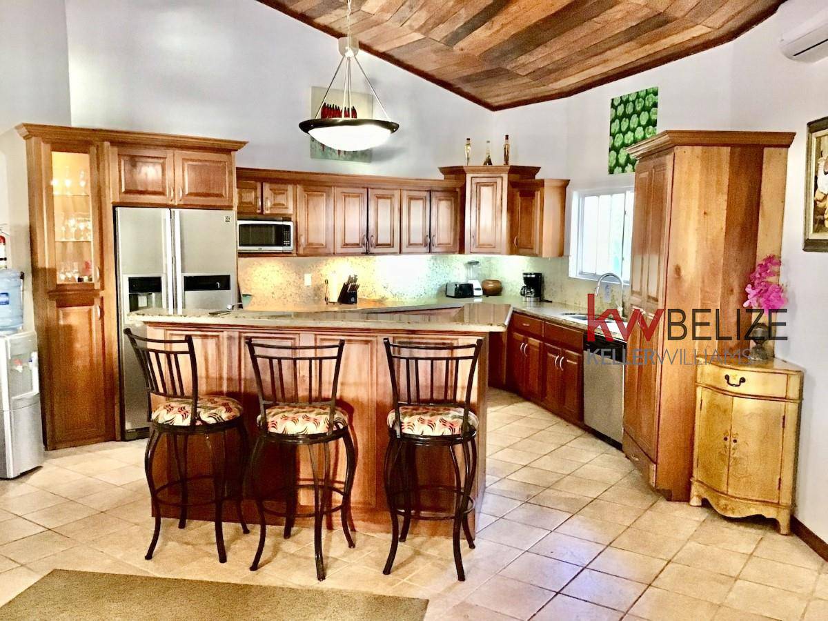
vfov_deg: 45.4
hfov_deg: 58.4
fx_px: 742
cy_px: 310
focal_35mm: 31
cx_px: 414
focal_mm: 3.3
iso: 200
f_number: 2.4
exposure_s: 1/24
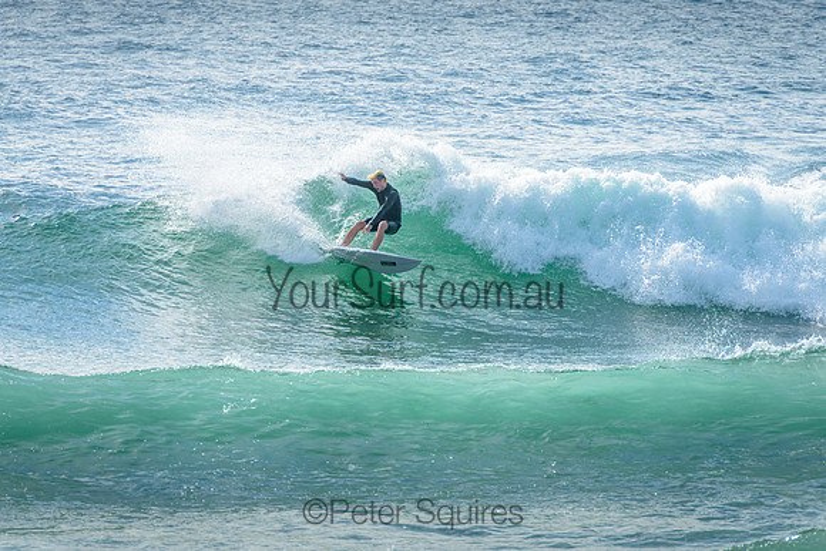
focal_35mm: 490
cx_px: 397
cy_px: 245
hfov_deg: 4.2
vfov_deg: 2.8
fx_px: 11255
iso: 200
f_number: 7.1
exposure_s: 1/1600
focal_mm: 400
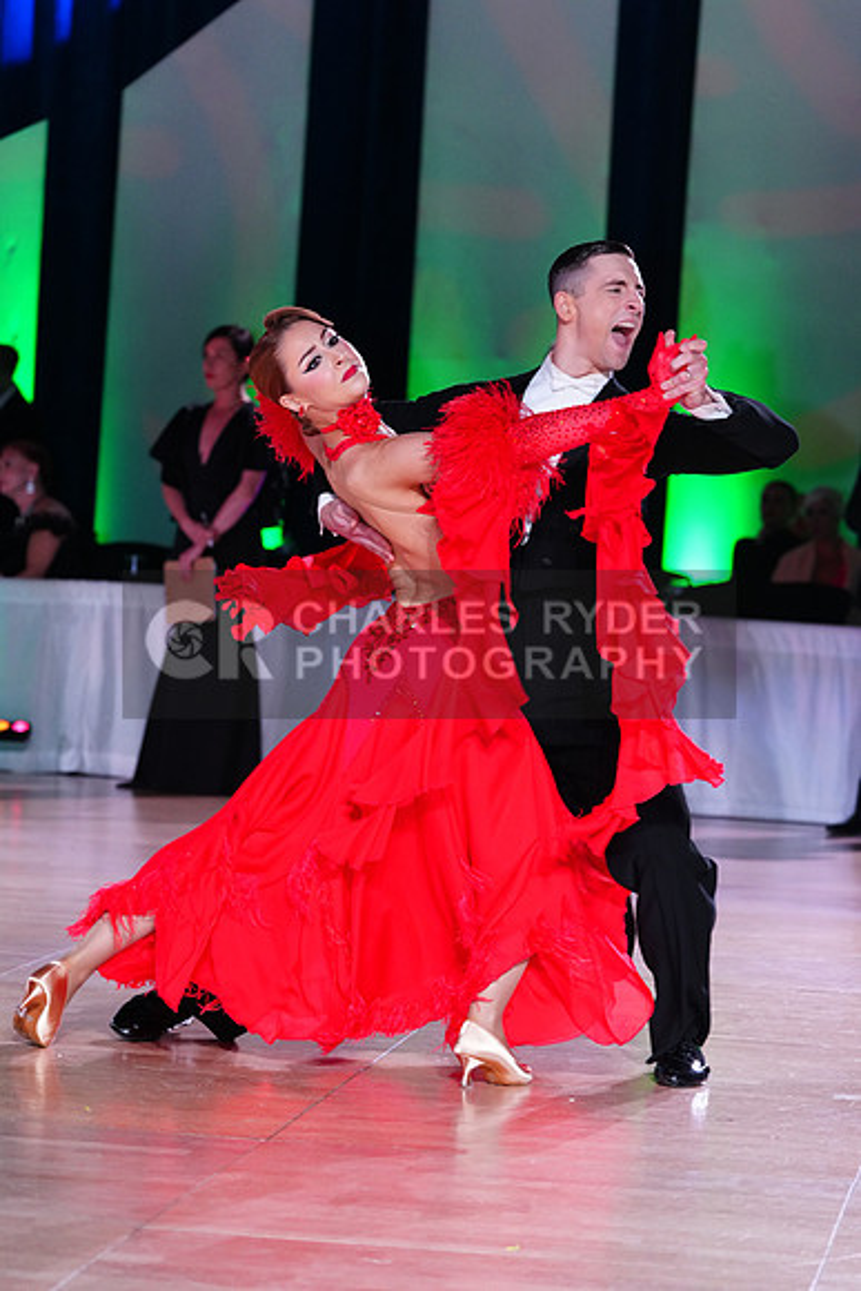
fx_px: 4230
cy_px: 646
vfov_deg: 17.3
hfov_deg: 11.6
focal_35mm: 118
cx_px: 430
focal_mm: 118
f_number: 4
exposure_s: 1/250
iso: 2500
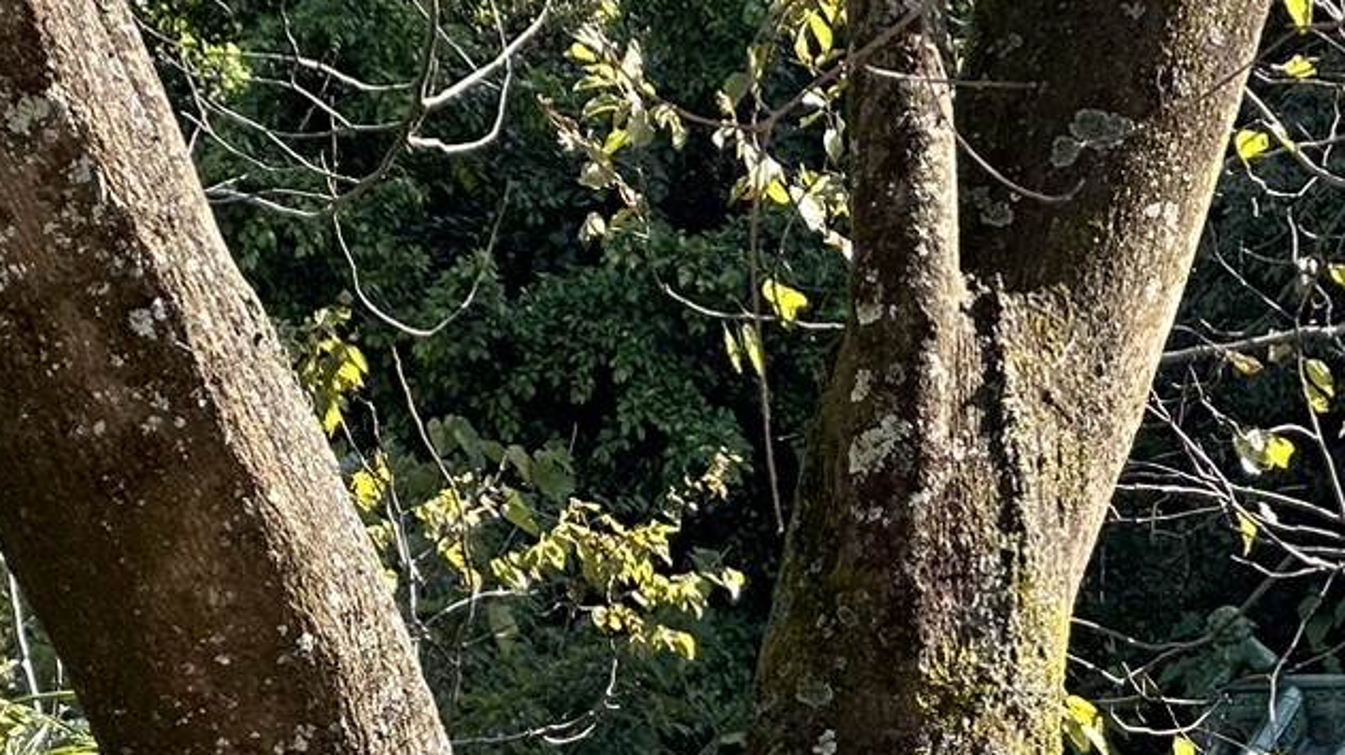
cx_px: 1145
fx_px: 9697
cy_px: 1544
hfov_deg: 7.9
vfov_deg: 4.4
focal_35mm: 272
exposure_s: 1/110
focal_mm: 9
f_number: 2.8
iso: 32
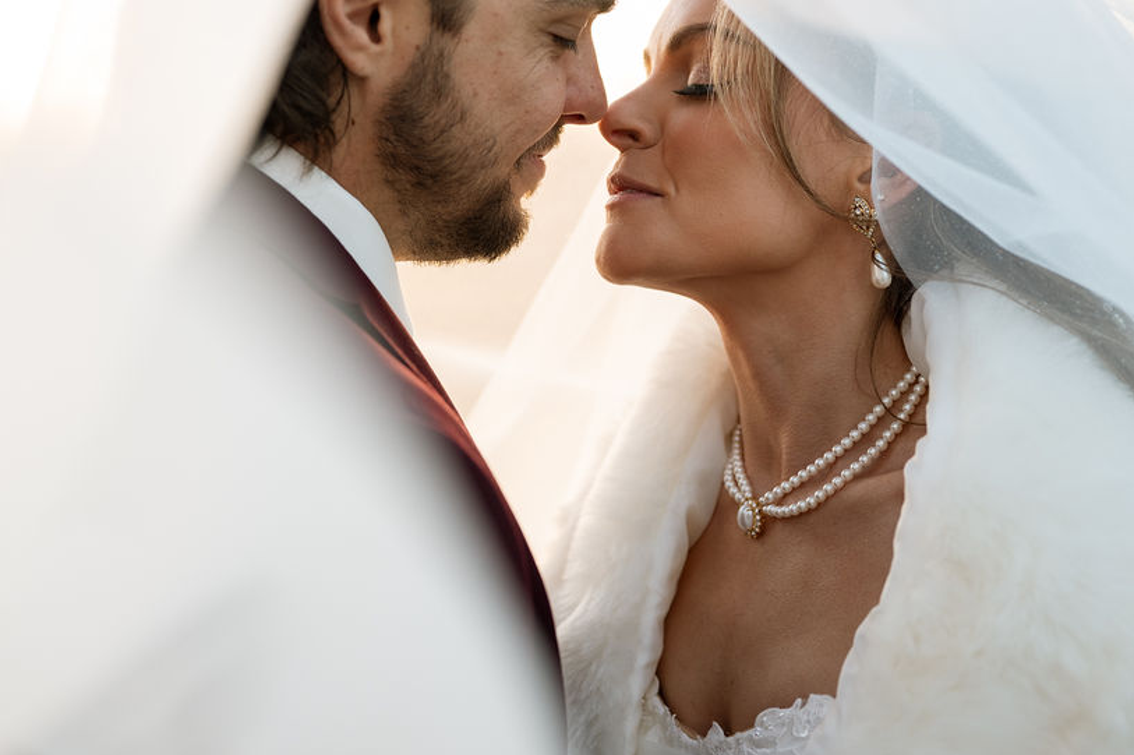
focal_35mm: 63
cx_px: 490
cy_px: 297
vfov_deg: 21.5
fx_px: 1983
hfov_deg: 31.9
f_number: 2.8
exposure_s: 1/400
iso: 400
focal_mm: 50
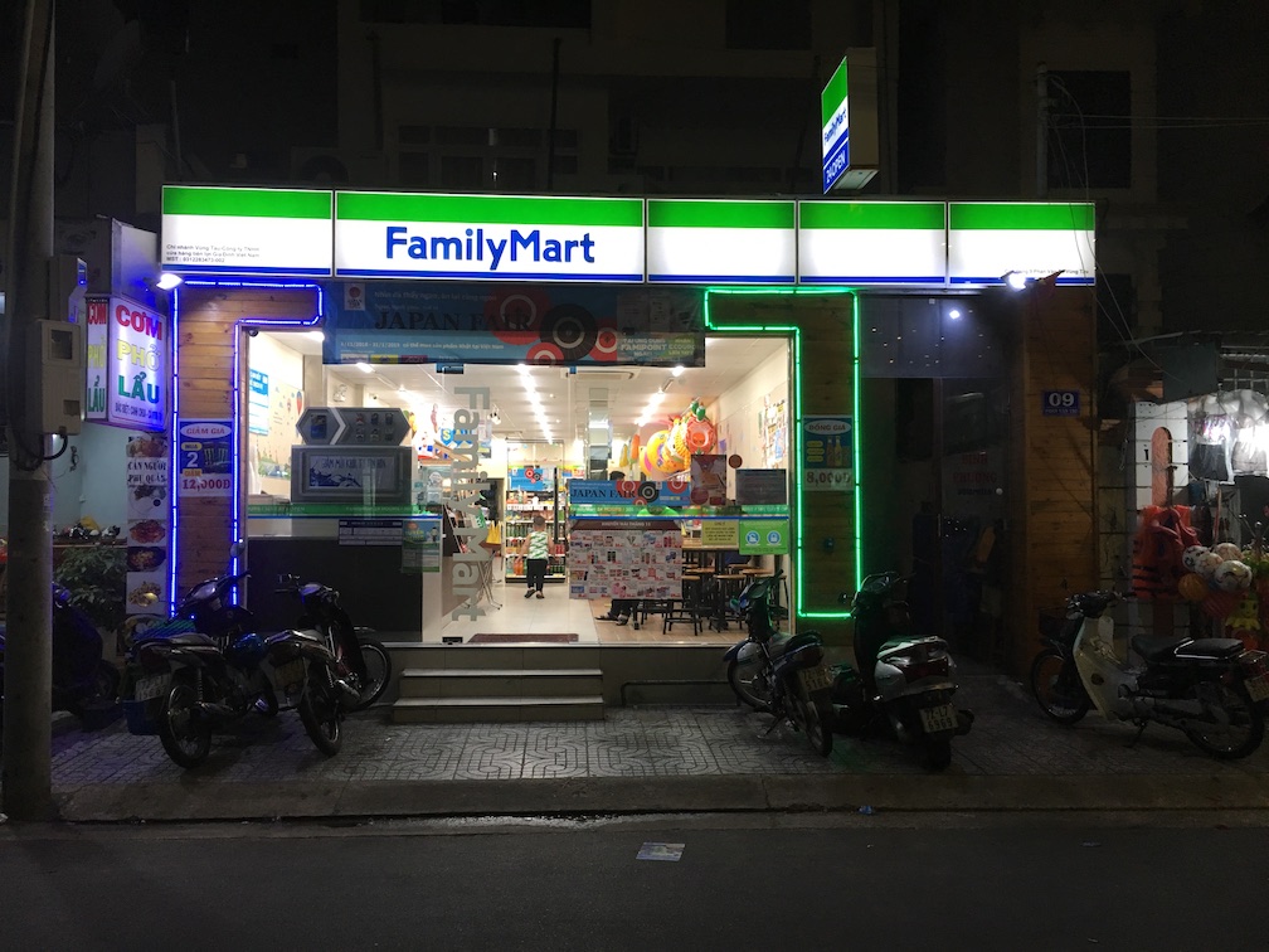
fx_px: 1063
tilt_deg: +0.6
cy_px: 476
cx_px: 634
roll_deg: +0.9
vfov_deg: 48.2
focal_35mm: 29
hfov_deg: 61.7
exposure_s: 1/33
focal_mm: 4.15
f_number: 2.2
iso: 64
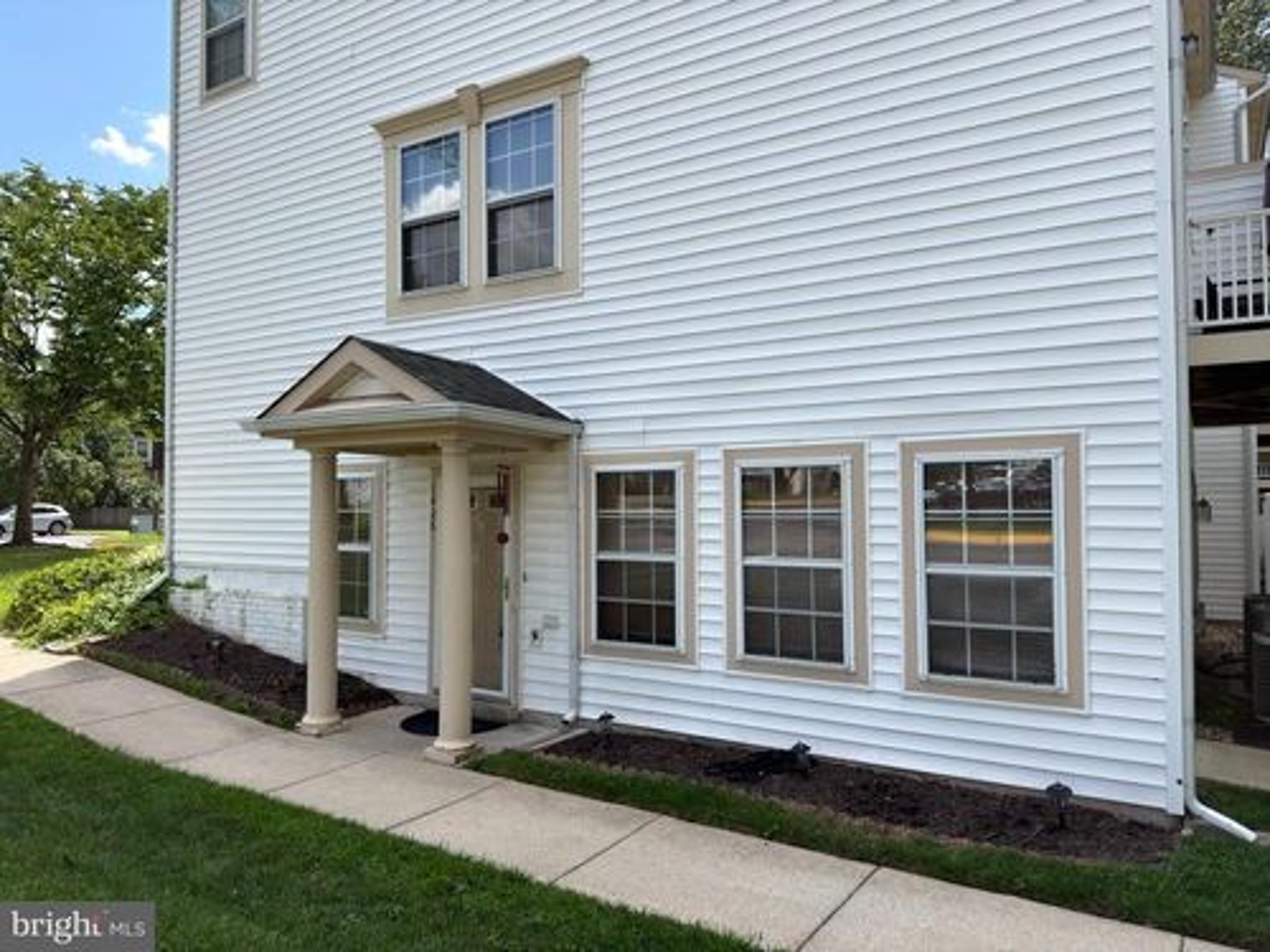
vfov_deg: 56.8
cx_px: 635
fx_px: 881
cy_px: 476
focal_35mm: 24
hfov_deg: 71.6
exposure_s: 1/3226
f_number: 1.78
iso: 80
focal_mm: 6.76
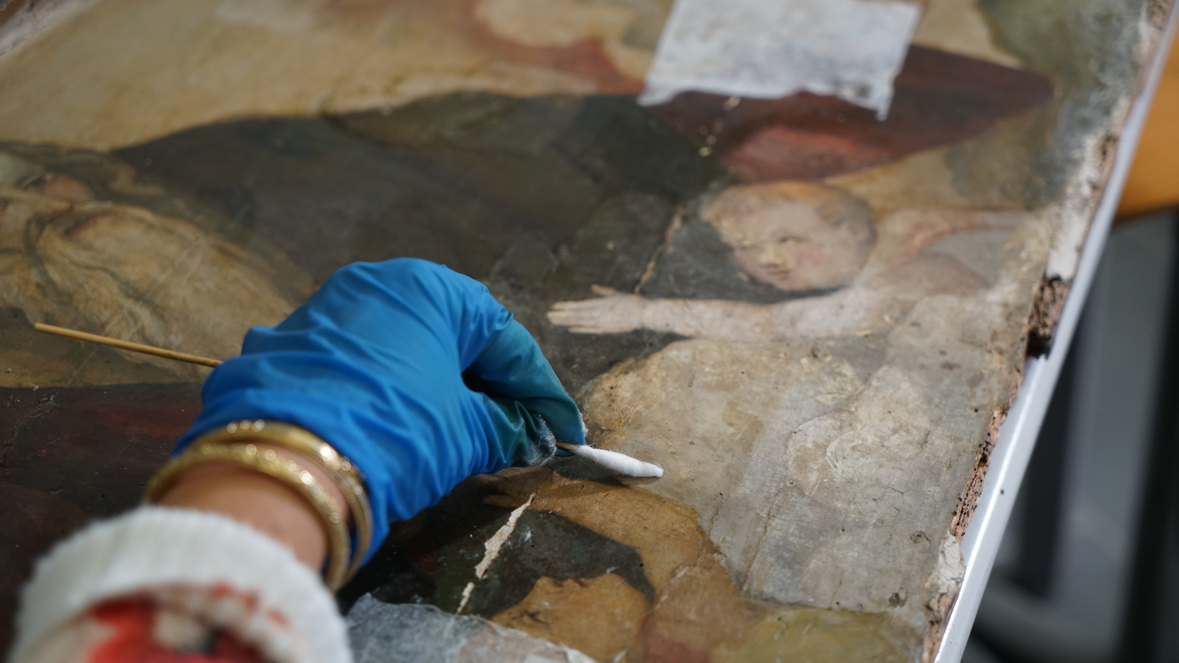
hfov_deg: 28.6
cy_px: 395
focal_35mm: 74
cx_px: 590
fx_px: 2313
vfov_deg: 16.3
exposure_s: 1/160
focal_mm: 70
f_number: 4
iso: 1000
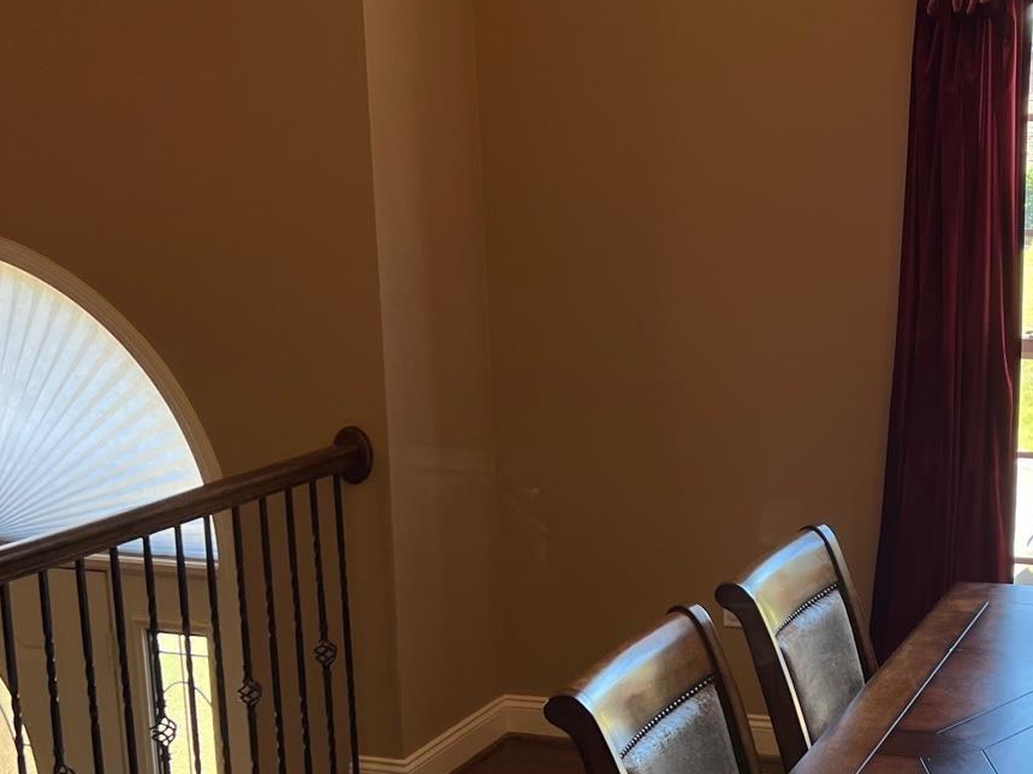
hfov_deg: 30.5
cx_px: 906
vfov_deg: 23.9
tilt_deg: -12.6
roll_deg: -0.4
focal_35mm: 61
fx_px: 1820
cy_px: 510
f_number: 1.5
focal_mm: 5.7
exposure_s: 1/120
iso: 32
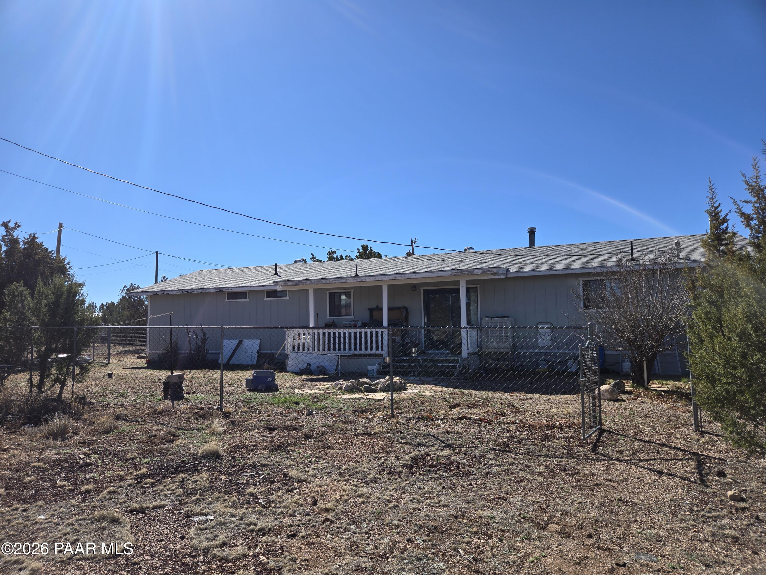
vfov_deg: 58.9
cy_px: 288
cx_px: 383
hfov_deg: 73.9
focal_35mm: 23
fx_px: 509
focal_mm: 5.4
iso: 25
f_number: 1.8
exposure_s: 1/2077
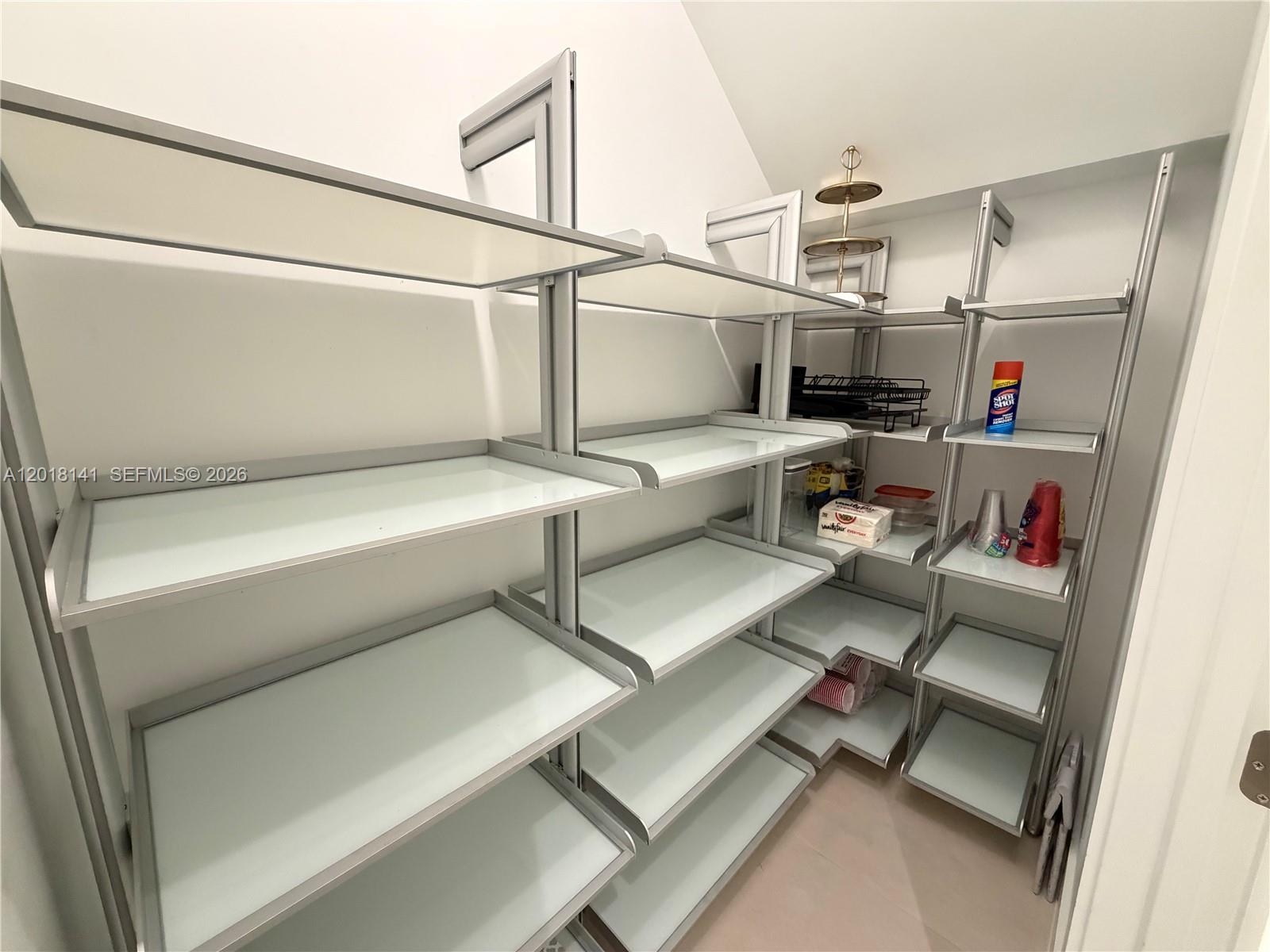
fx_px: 514
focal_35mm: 14
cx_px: 635
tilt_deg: -11.1
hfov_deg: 102.1
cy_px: 476
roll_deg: -0.1
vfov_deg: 85.7
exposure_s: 1/60
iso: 800
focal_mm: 2.22
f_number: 2.2
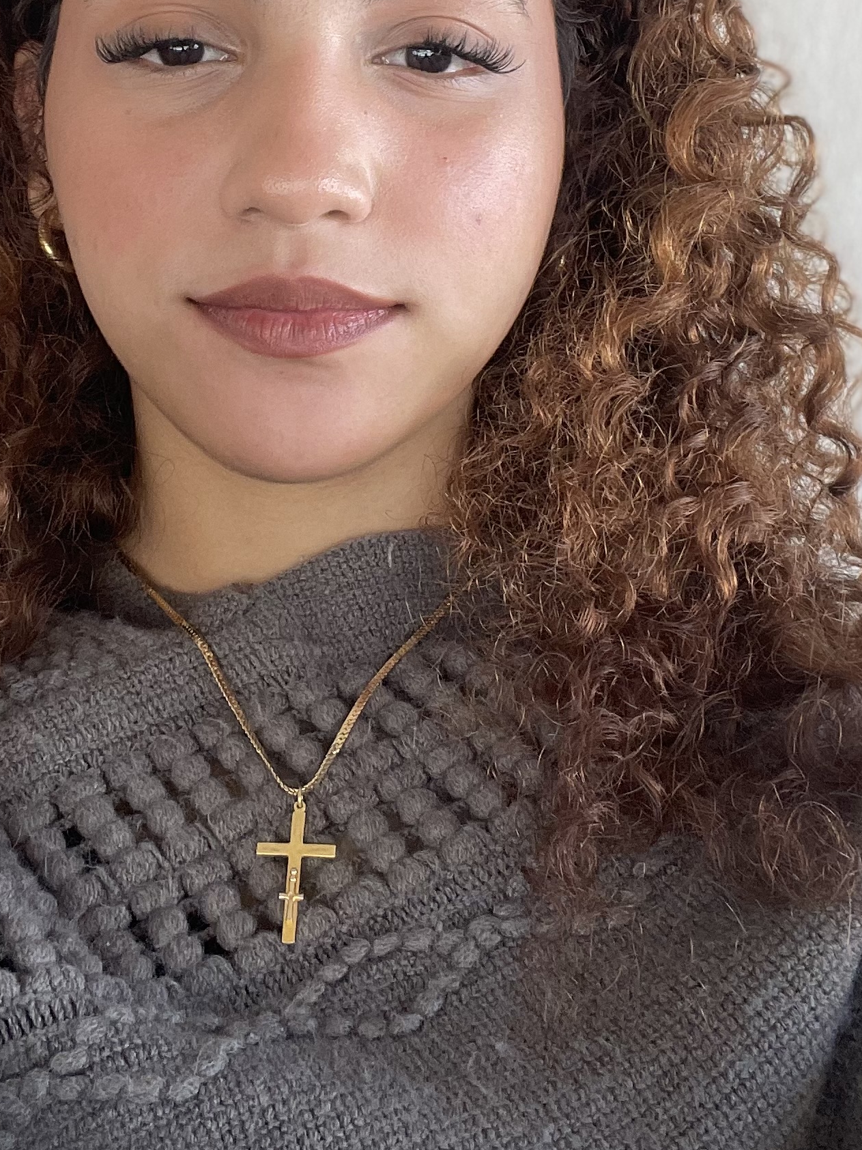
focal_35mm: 55
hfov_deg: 26.4
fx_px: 1826
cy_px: 202
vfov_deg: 33.7
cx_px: 300
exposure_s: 1/110
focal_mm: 2.71
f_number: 2.2
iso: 100
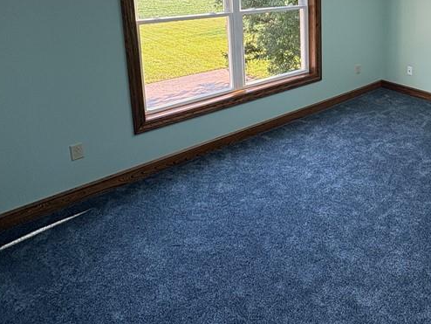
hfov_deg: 56.4
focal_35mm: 29
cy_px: 34
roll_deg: +0.7
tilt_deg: -9.2
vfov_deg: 44.1
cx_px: 354
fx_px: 361
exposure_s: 1/99
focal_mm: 2.22
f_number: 2.2
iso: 64
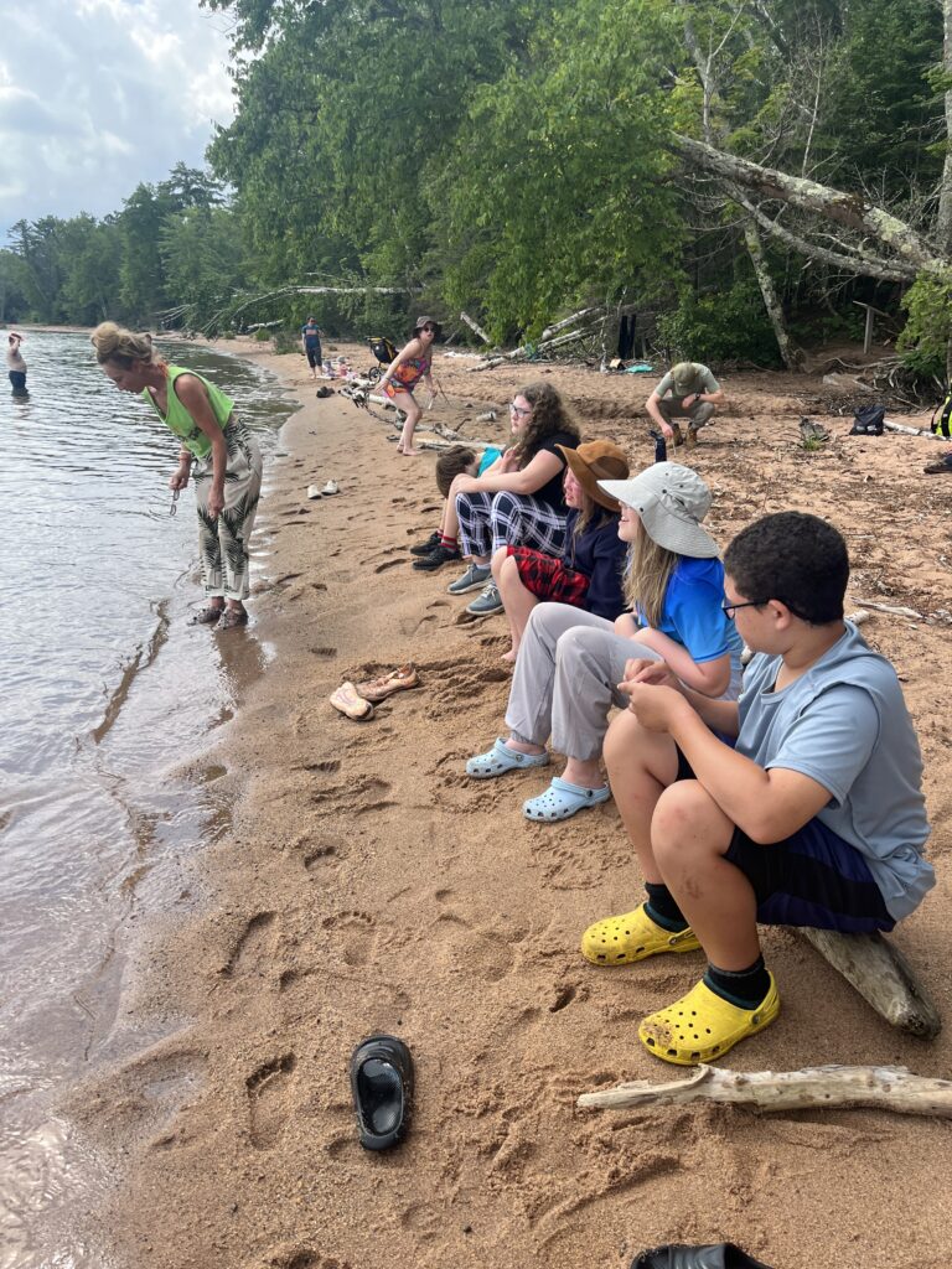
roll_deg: -1.8
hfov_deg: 53.1
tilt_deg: -17.8
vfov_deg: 67.3
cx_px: 476
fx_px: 953
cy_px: 634
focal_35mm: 26
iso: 50
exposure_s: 1/1580
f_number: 1.6
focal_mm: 5.1
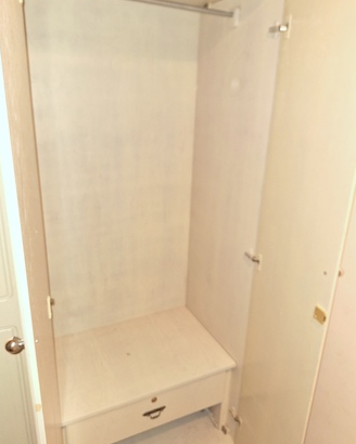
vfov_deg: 68.1
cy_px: 219
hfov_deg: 56.8
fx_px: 329
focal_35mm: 25
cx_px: 176
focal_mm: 5.54
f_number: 1.8
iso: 200
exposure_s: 1/40
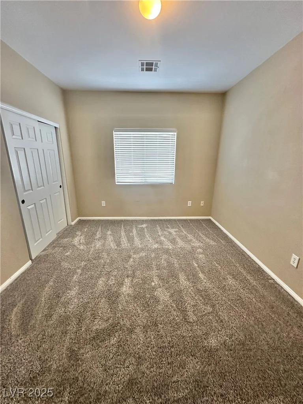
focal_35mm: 14
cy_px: 202
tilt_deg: -15.1
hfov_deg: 85.7
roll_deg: -1.2
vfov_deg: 102.1
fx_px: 163
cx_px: 152
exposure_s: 1/60
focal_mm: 2.22
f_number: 2.2
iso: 200
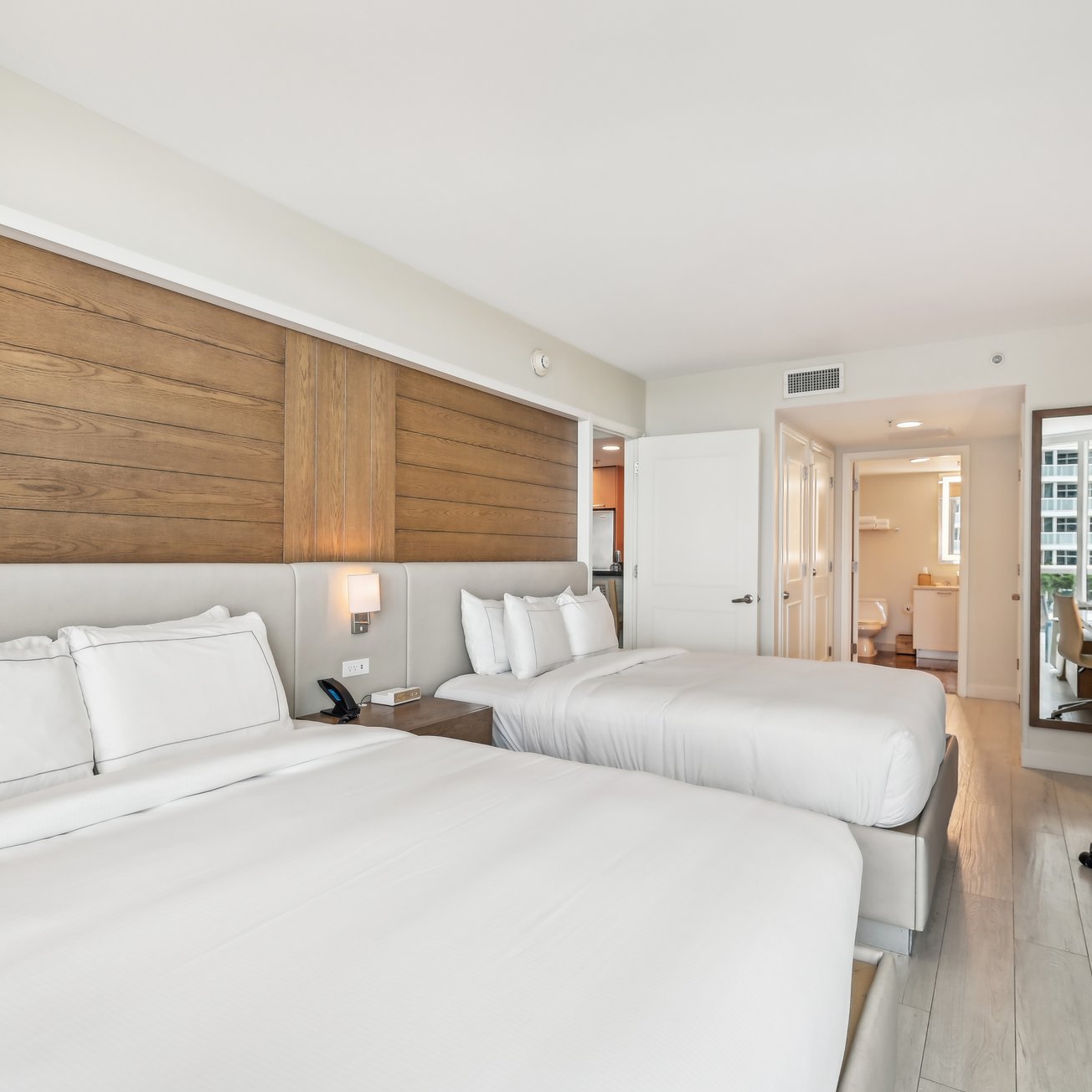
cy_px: 558
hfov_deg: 74.8
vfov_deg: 74.8
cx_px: 535
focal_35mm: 20
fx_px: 714
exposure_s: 1/30
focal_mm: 15
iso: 100
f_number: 4.5
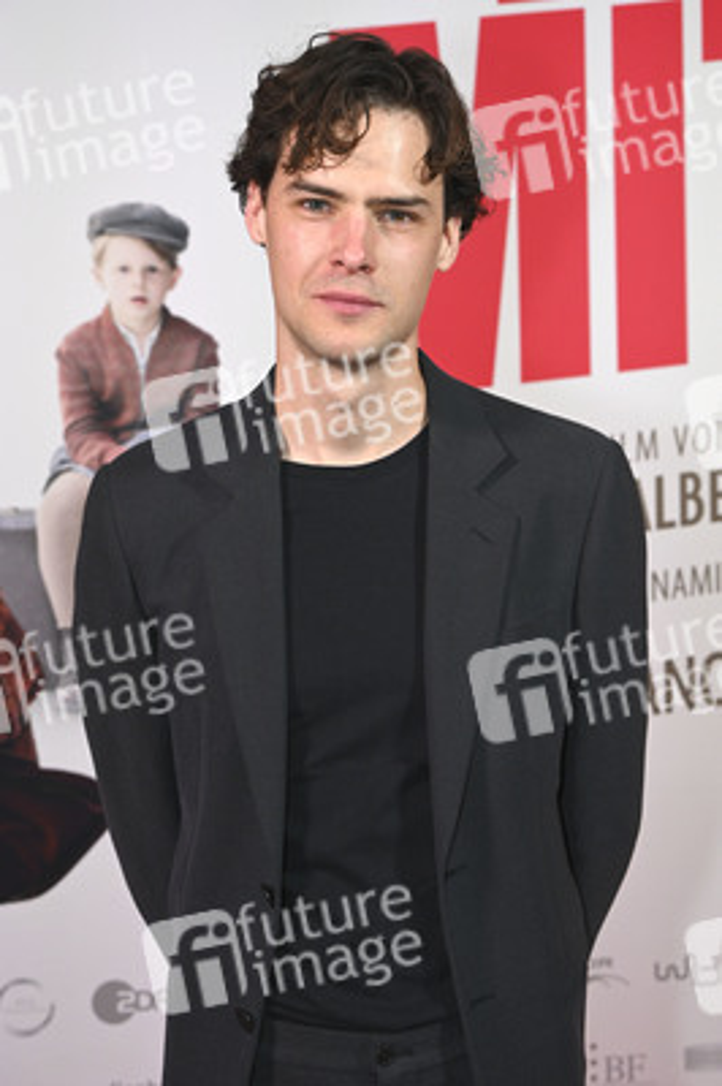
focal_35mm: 56
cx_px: 361
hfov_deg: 24.2
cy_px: 543
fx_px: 1687
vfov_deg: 35.7
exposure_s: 1/200
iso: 2000
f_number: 7.1
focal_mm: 56
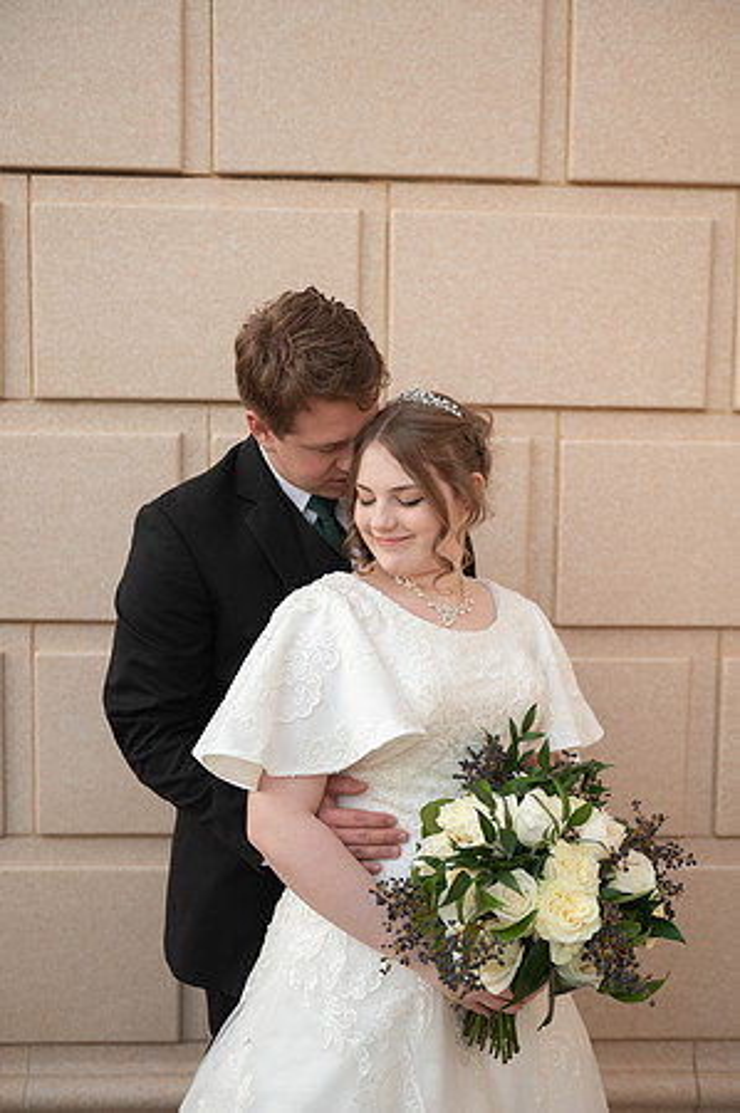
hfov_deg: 30.4
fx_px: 1360
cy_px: 556
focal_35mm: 44
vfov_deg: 44.5
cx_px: 370
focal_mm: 44
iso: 1000
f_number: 2.8
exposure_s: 1/400
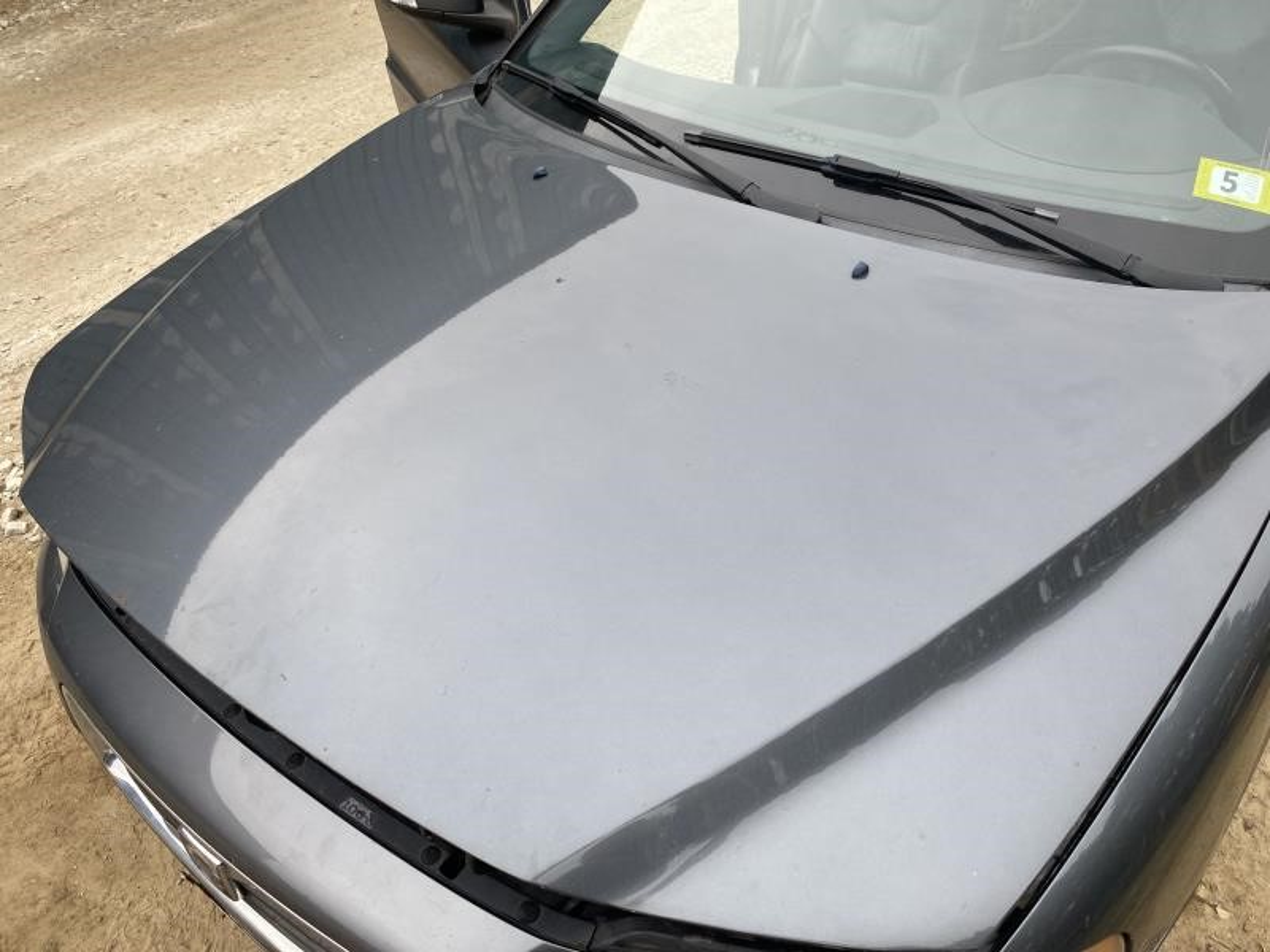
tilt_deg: -38.5
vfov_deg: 53.1
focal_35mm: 26
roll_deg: +6.0
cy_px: 476
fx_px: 954
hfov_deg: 67.3
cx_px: 635
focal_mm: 4.25
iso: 32
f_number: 1.8
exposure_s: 1/277
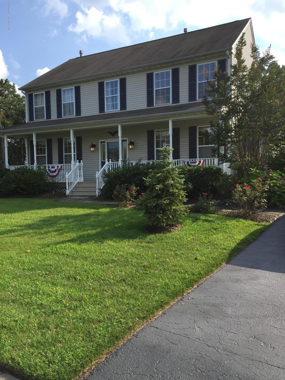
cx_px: 142
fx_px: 318
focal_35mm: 29
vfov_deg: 61.7
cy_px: 190
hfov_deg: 48.2
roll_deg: +0.0
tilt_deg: -1.7
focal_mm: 4.15
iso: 32
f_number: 2.2
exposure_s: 1/1099
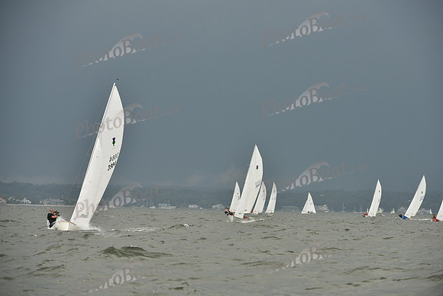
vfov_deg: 6.5
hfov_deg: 9.8
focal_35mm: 210
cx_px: 222
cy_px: 148
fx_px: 2585
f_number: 6.3
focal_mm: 210
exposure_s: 1/800
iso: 320
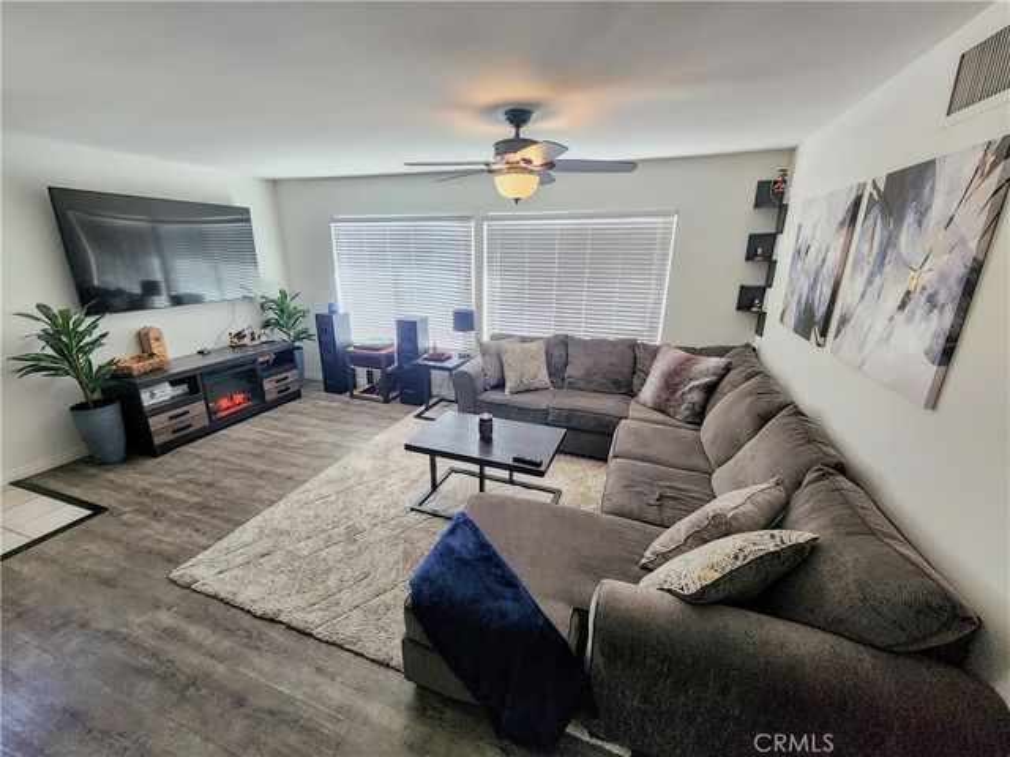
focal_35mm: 13
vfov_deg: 89.9
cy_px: 378
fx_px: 379
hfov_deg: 106.2
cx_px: 505
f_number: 2.2
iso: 250
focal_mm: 2.2
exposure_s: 1/60
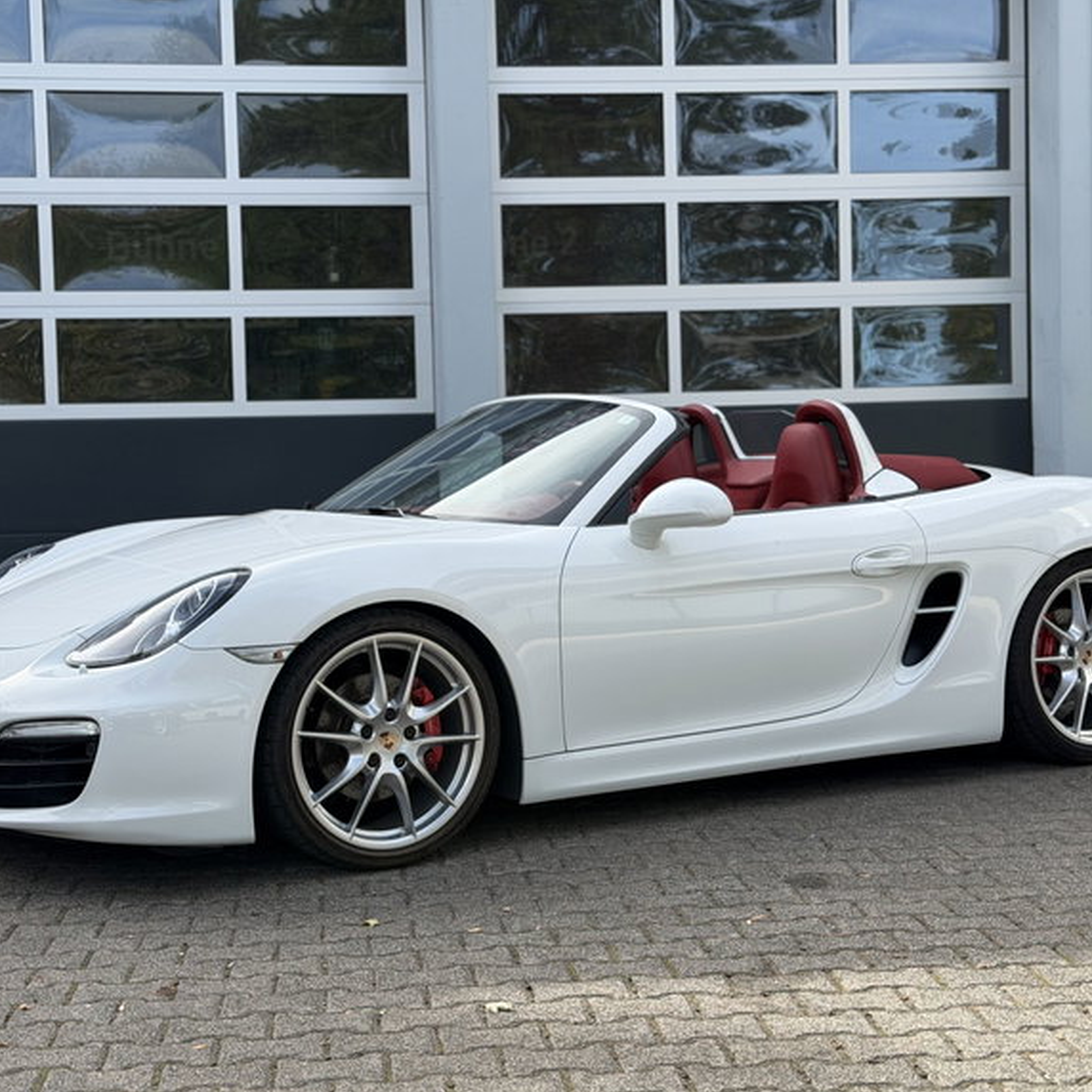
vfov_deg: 30.0
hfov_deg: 30.0
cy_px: 548
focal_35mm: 57
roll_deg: +1.7
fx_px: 2034
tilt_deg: -1.4
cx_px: 514
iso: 64
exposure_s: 1/1307
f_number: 1.78
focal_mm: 6.76
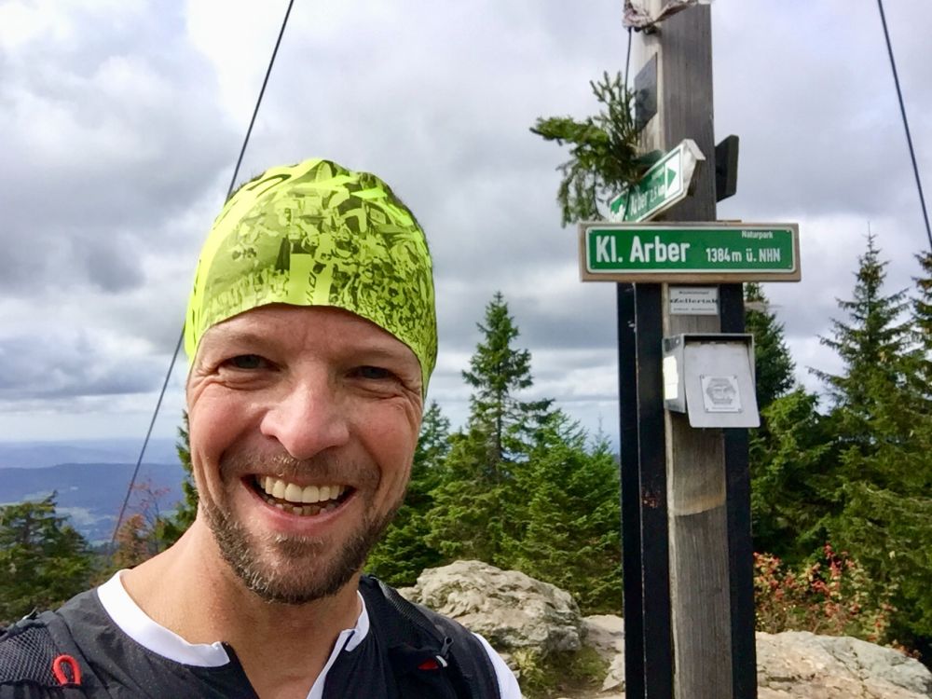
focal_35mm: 31
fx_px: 835
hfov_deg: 58.4
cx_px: 466
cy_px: 350
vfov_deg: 45.4
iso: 32
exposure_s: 1/902
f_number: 2.2
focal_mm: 2.65
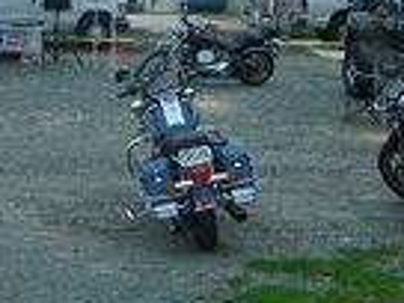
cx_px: 48
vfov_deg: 13.1
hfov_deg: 17.3
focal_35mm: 112
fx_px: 1307
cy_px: 3
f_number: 3.2
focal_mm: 6.3
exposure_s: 1/154
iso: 50
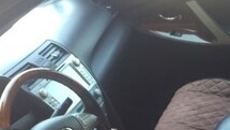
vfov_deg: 15.6
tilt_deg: -32.4
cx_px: 132
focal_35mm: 73
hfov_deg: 28.9
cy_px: 174
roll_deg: +15.7
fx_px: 445
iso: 32
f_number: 2.2
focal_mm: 4.15
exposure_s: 1/50
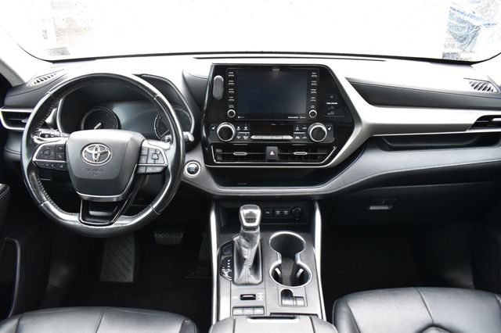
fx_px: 376
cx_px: 250
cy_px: 166
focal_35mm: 27
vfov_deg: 47.9
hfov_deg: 67.4
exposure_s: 1/15
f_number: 4.5
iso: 1600
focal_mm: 18
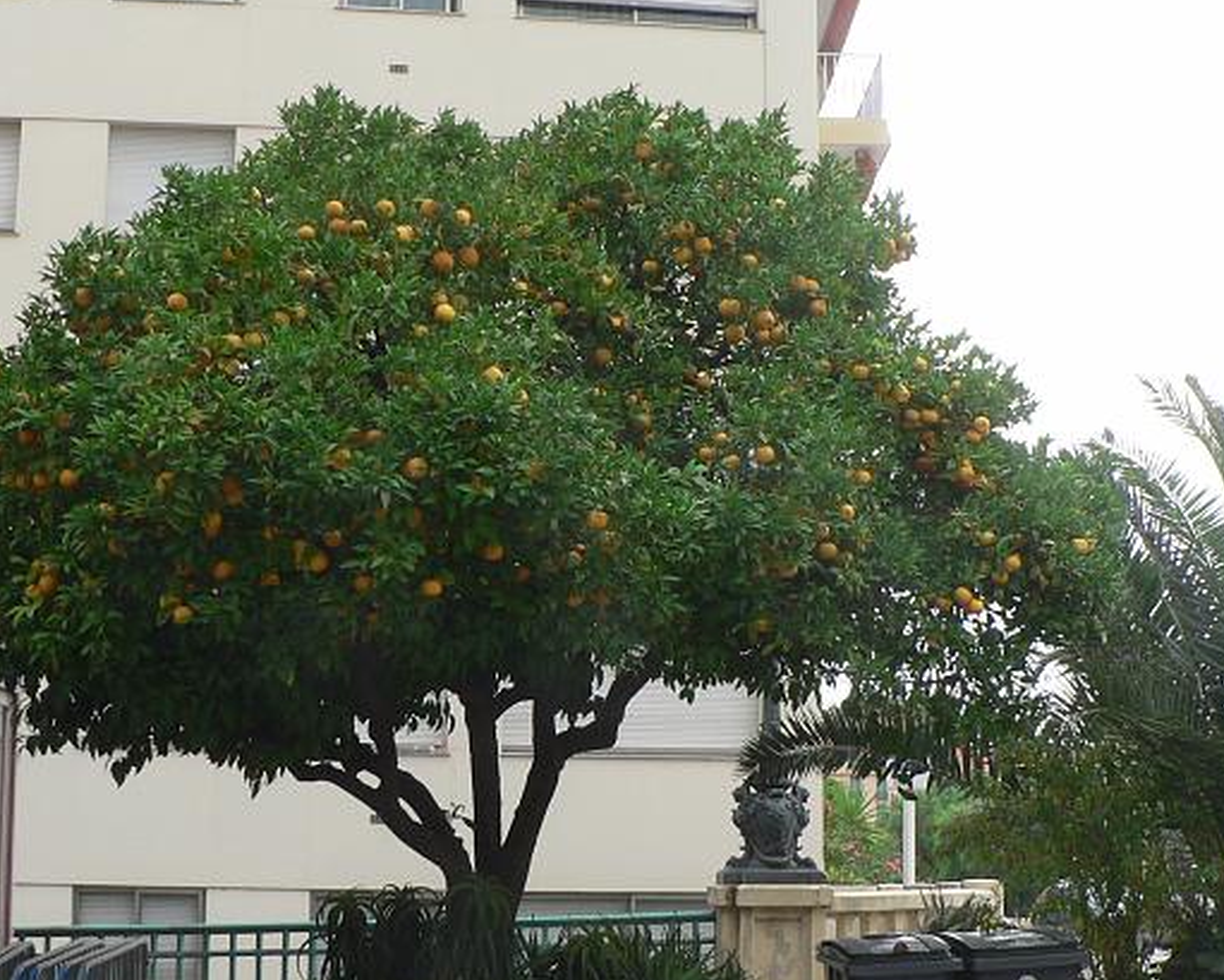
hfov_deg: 34.1
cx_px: 568
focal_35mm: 55
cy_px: 537
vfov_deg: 27.6
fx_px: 1993
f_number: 4
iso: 80
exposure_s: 1/160
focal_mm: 6
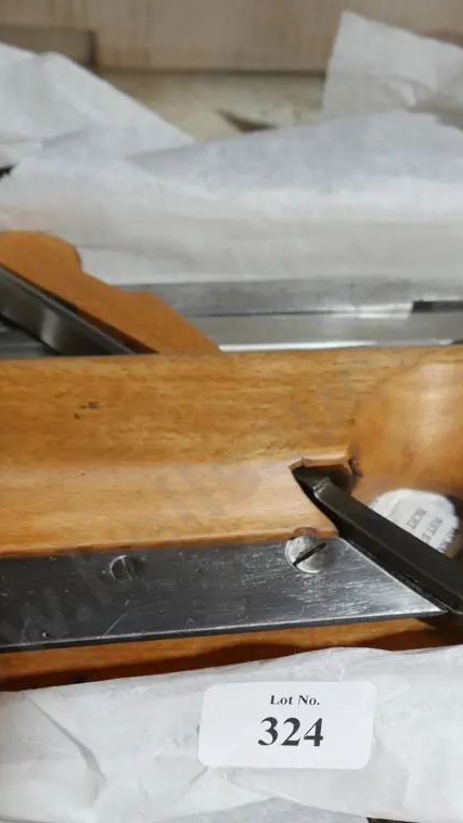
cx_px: 326
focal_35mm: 50
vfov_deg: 41.3
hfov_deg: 23.8
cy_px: 407
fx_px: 1091
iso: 400
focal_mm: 17
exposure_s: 1/60
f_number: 4.5
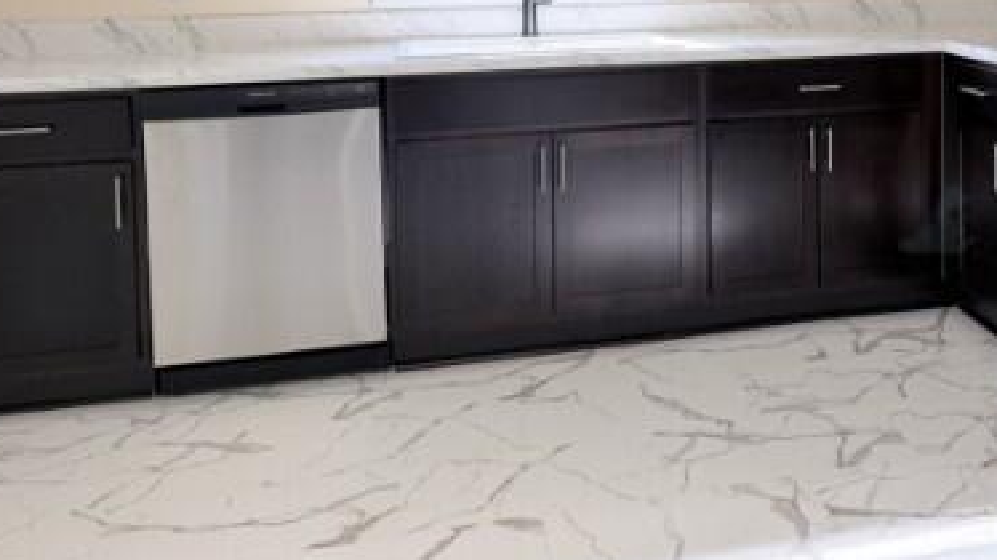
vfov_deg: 26.7
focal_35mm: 42
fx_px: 1110
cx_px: 760
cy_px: -8
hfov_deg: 46.5
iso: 125
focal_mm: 6.76
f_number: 1.78
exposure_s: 1/121
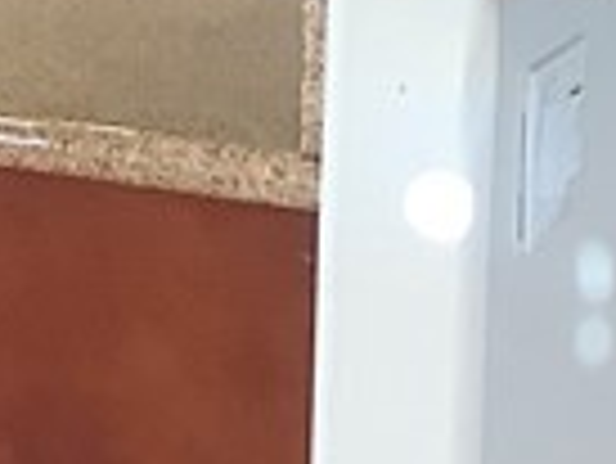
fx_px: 4132
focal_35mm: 232
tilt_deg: -7.0
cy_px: -500
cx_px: -166
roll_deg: +1.6
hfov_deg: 8.4
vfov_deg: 6.2
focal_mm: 3.3
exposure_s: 1/60
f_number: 2.4
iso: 100
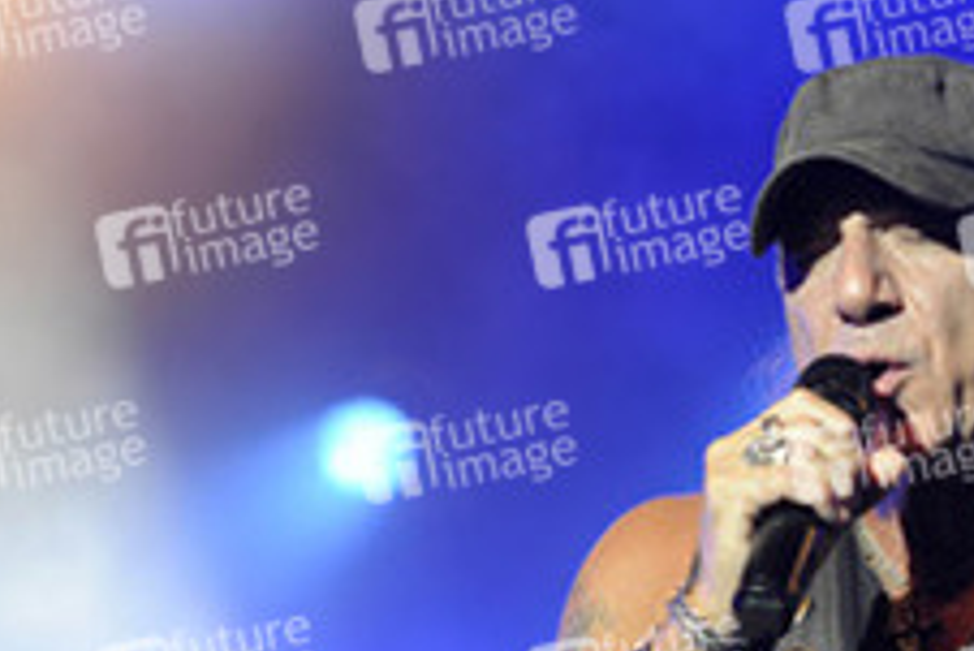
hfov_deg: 12.0
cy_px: 560
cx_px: 952
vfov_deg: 8.1
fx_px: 4575
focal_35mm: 169
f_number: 4.5
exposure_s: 1/250
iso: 800
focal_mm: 85
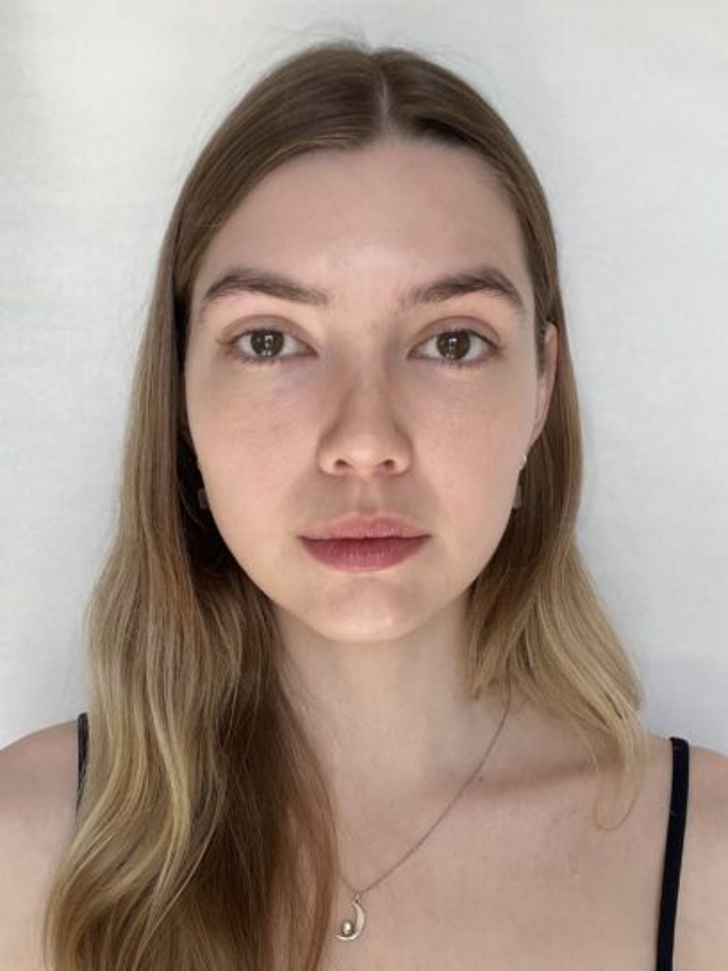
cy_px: 486
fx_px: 841
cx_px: 364
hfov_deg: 46.8
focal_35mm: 30
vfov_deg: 60.0
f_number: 2.2
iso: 64
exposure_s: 1/121
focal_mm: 2.71
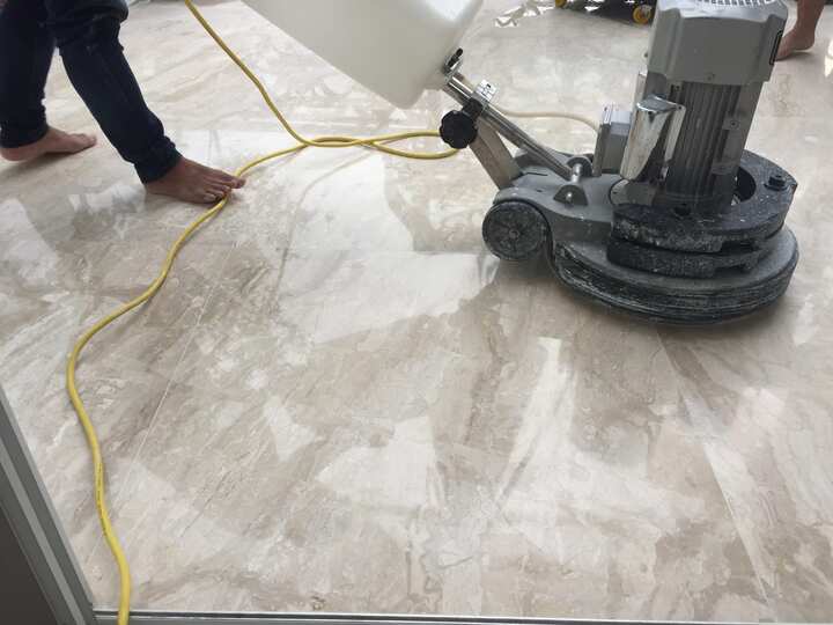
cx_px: 416
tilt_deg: -37.2
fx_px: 698
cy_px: 312
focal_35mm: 29
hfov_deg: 61.7
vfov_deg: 48.2
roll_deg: -3.9
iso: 50
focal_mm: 4.15
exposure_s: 1/100
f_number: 2.2
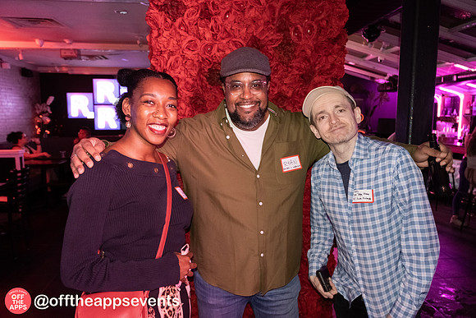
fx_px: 357
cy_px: 159
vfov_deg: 48.0
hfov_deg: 67.4
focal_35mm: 27
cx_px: 238
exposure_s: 1/50
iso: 3200
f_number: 3.2
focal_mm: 18
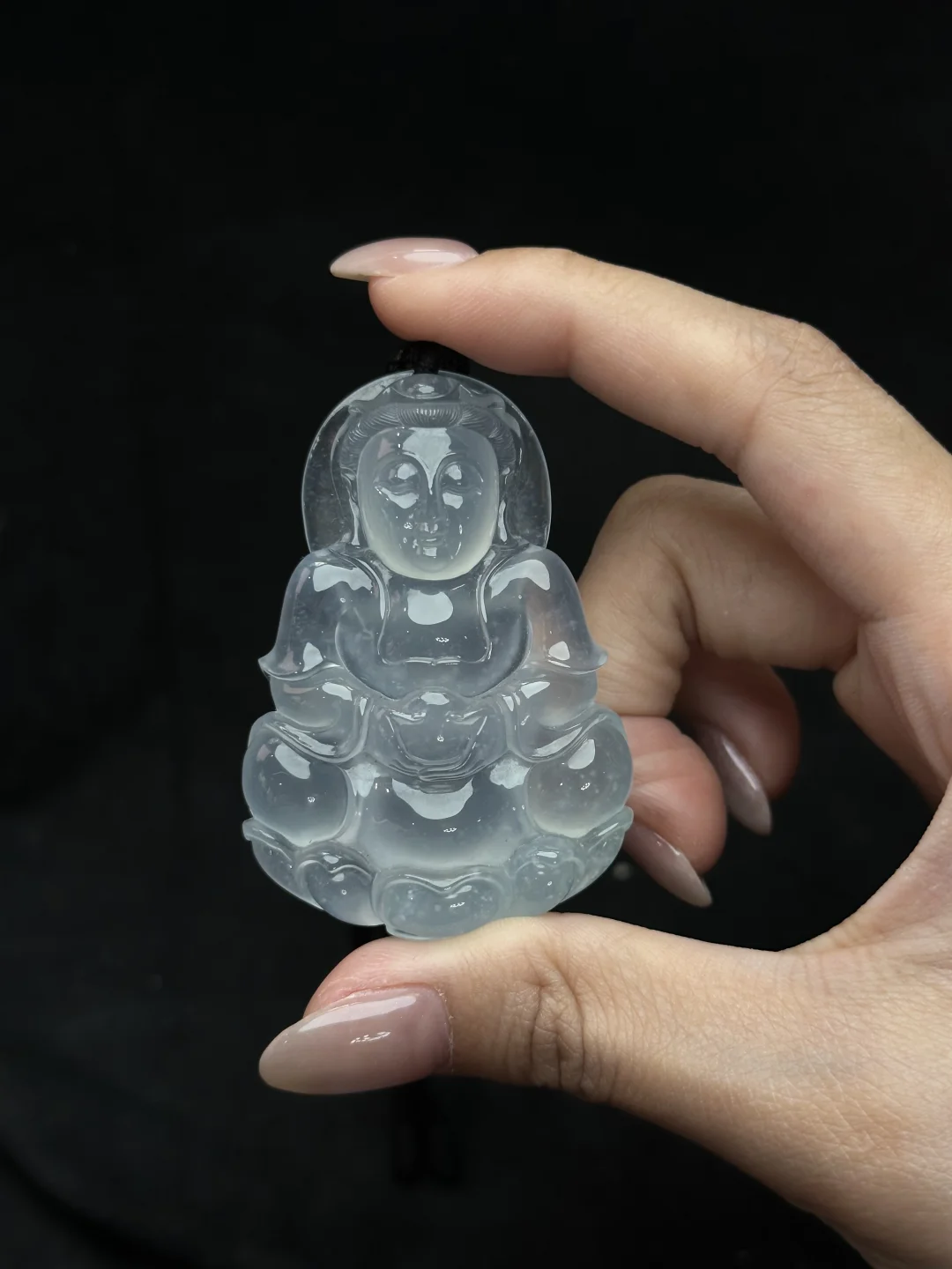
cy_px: 634
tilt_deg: -47.4
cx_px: 476
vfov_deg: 39.7
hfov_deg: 30.3
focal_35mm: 48
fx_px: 1760
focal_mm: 6.86
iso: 64
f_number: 1.78
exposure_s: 1/265
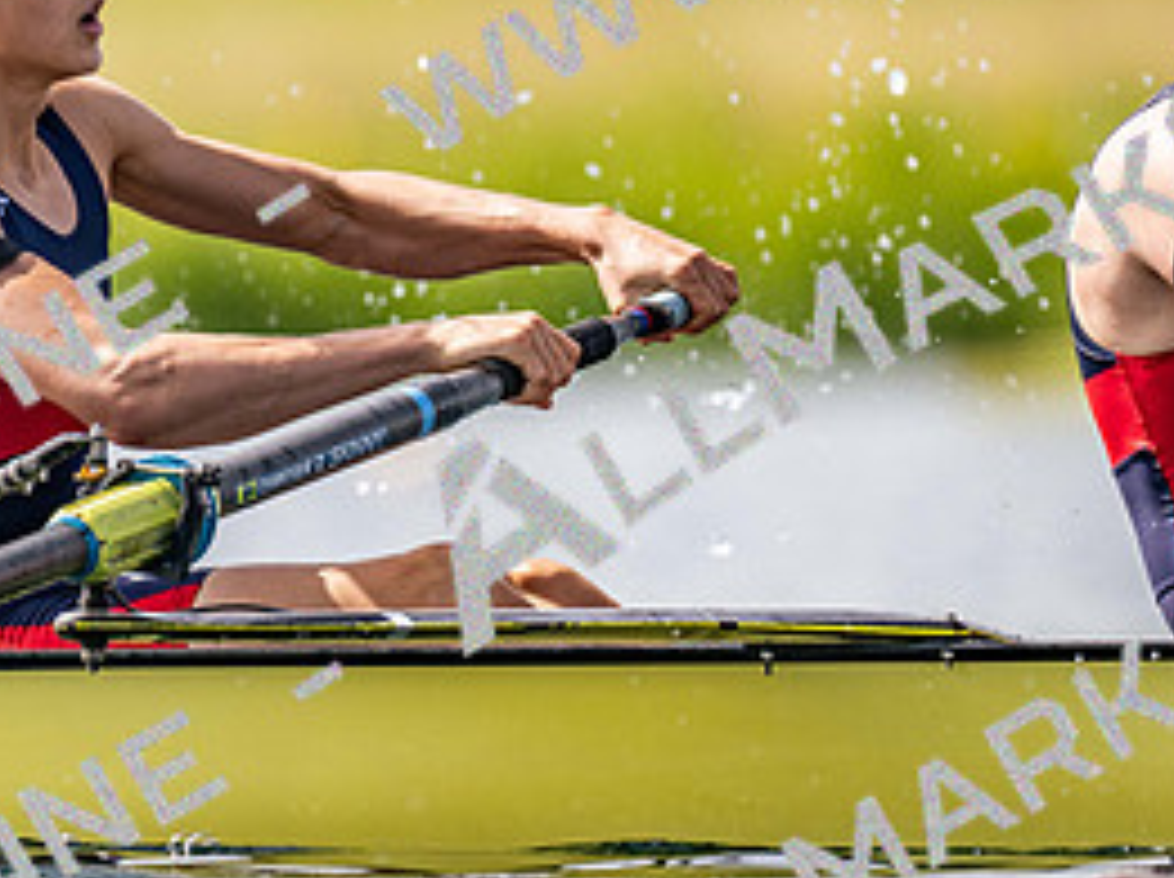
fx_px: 43487
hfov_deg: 1.5
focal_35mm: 1284
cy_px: 227
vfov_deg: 1.2
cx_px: 54
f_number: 4
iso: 250
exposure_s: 1/2500
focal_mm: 600
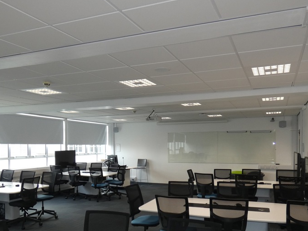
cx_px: 140
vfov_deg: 43.5
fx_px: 285
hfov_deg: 56.7
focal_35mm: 32
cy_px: 156
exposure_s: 1/60
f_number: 2.8
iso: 125
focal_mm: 3.6
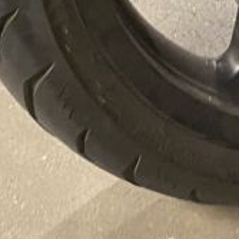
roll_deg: +1.5
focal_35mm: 146
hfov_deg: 12.0
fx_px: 1140
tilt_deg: -44.3
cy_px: -263
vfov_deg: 10.8
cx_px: 149
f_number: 1.8
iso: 500
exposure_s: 1/33
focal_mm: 4.25
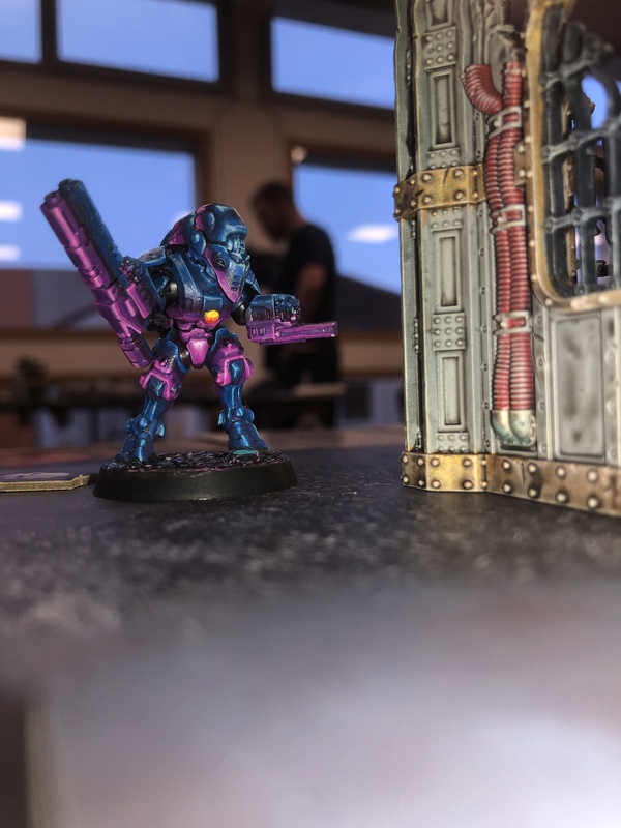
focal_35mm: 28
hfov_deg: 49.7
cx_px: 310
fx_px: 670
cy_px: 414
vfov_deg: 63.4
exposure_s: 1/43
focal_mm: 3.99
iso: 20
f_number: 1.8
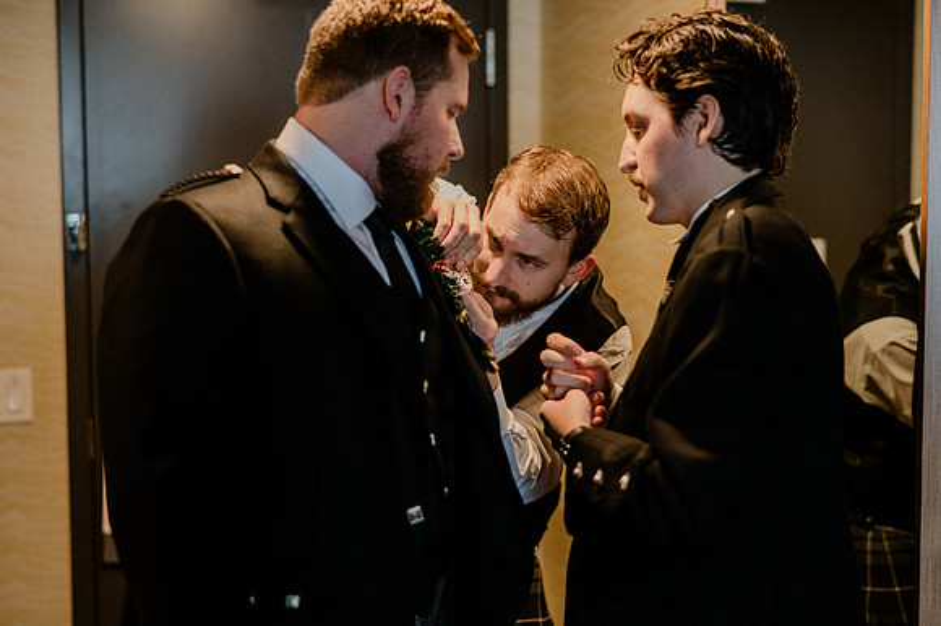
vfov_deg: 23.3
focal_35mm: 58
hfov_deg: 34.4
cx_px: 469
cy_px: 313
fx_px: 1522
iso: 640
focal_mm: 58
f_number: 2
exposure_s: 1/100
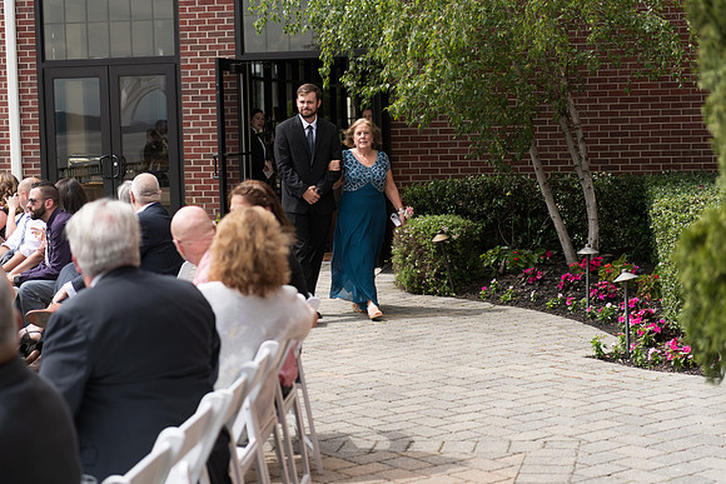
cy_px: 242
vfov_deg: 19.5
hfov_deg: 28.8
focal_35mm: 70
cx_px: 363
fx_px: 1412
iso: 64
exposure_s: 1/640
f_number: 2.8
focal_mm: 70
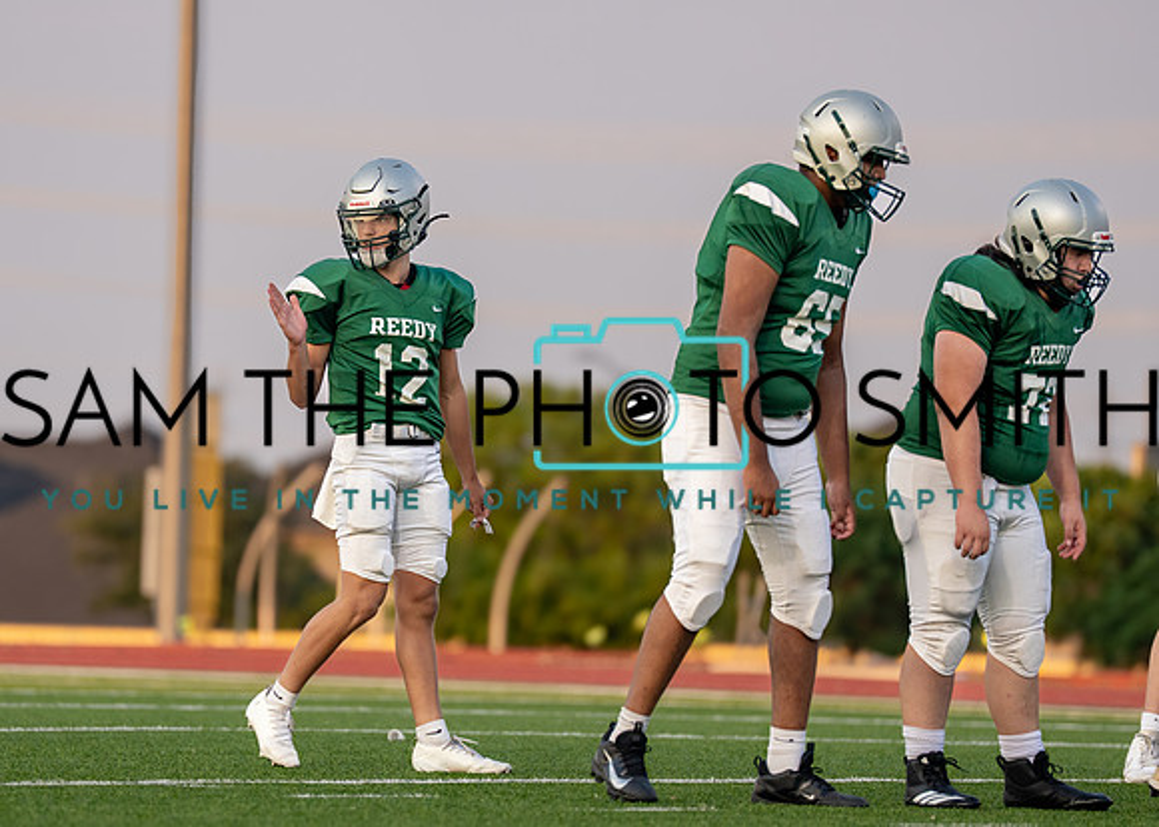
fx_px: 10863
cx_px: 447
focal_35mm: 330
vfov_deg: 4.4
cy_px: 414
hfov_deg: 6.1
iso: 400
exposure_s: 1/1600
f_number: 2.8
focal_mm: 200
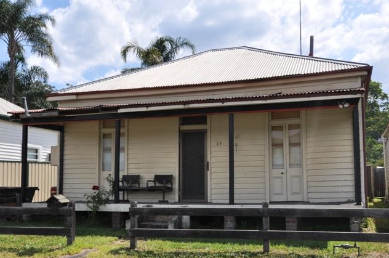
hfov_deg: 50.7
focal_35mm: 38
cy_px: 160
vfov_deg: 34.8
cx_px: 213
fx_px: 410
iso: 200
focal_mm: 20
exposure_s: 1/400
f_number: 10
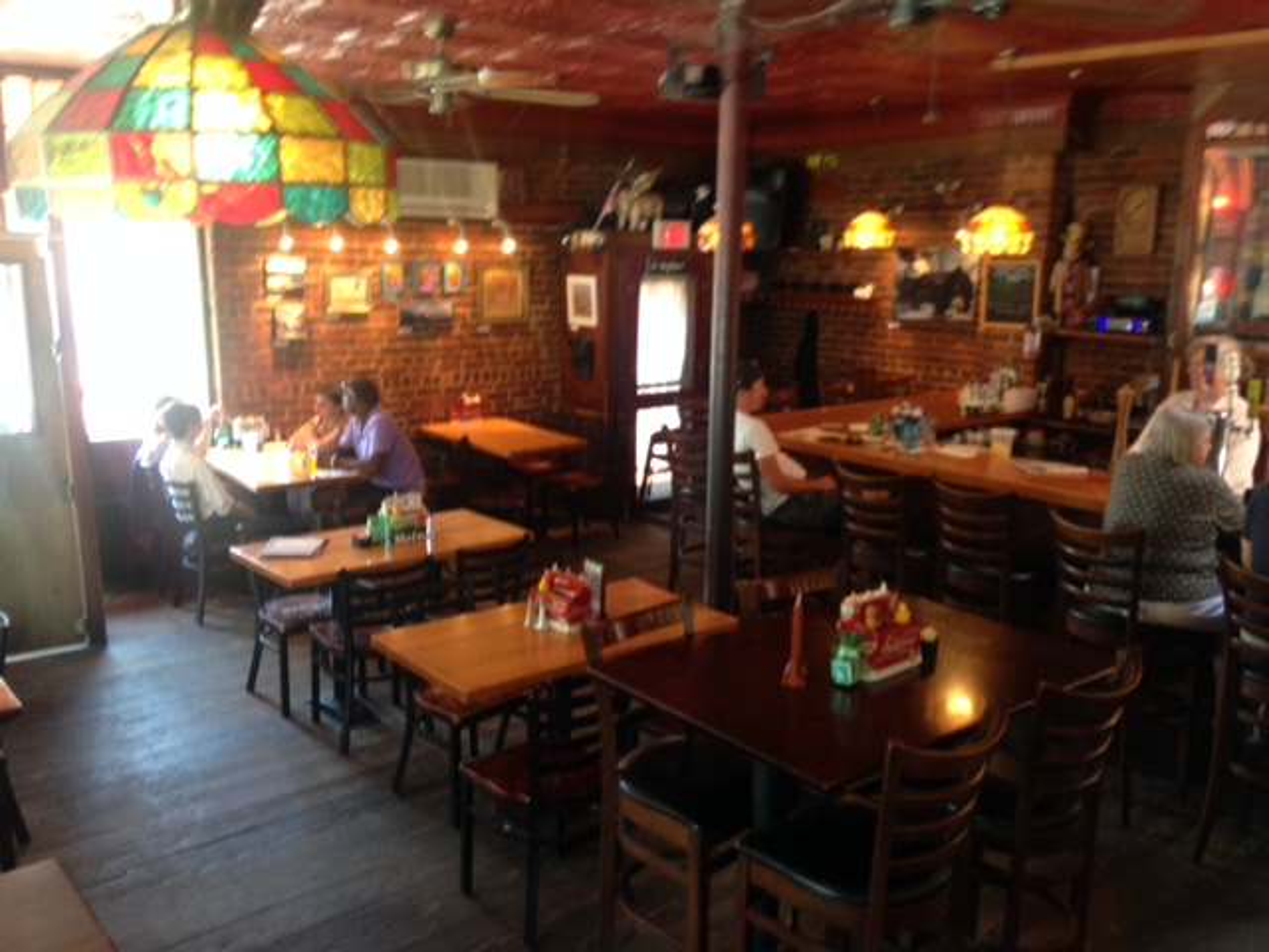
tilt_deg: -13.2
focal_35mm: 33
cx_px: 634
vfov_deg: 42.9
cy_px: 476
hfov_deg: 55.4
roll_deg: -0.5
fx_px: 1210
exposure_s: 1/20
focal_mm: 4.12
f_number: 2.4
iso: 160
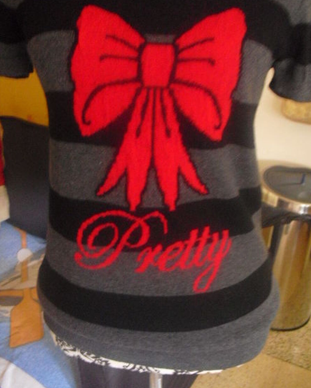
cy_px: 191
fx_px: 437
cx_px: 157
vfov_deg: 47.9
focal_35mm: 38
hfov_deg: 39.1
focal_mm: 6.3
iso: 800
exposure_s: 1/8
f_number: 3.1
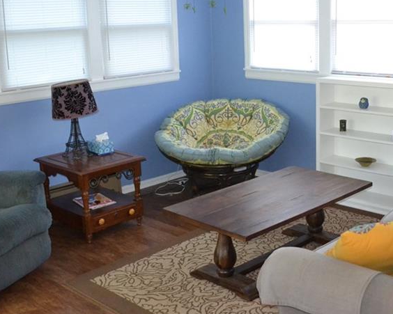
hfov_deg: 40.0
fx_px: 535
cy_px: 111
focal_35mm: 46
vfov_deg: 32.5
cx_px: 249
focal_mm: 18
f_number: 3.5
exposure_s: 1/60
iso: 2800
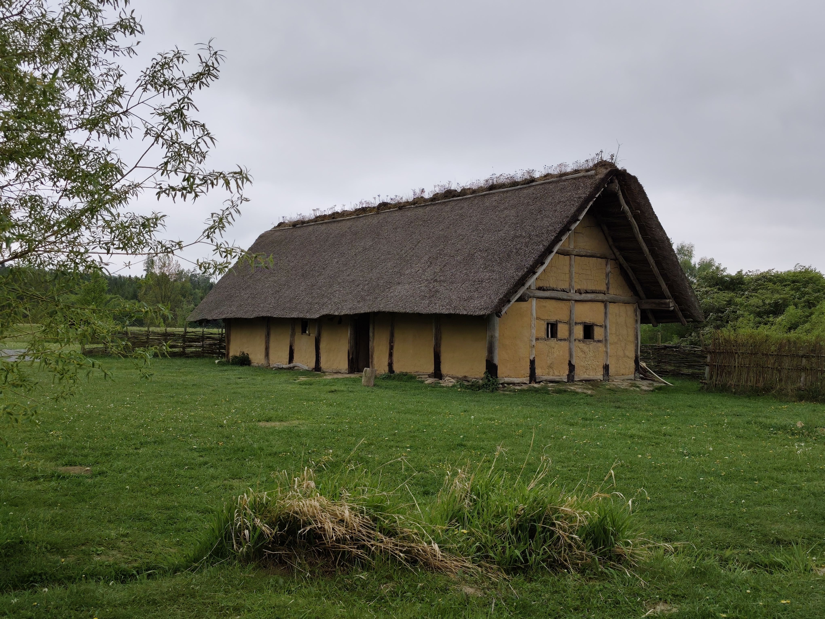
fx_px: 834
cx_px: 412
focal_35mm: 35
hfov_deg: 52.6
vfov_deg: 40.7
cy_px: 310
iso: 50
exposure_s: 1/490
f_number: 1.7
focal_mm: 6.07
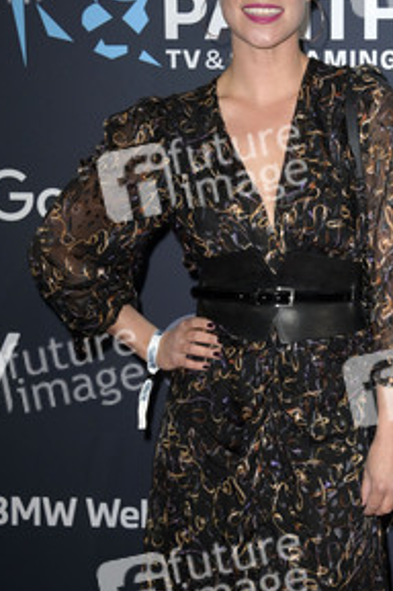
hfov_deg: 14.5
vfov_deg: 21.7
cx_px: 262
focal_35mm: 94
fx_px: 1543
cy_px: 276
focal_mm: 68
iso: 800
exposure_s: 1/250
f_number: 5.6
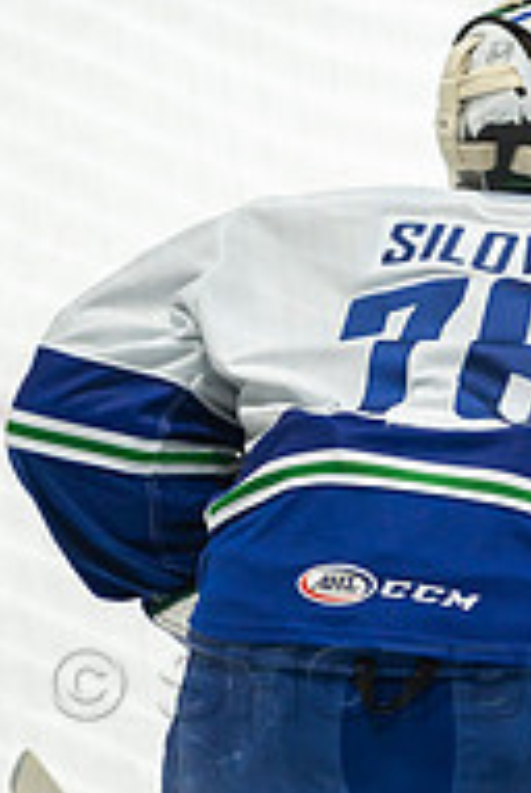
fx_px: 31081
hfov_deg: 1.0
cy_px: 664
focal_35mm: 1410
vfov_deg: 1.5
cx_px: 572
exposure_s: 1/640
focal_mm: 600
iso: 1600
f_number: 4.5
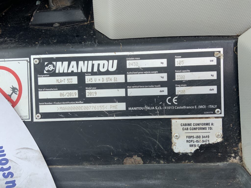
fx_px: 210
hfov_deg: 61.7
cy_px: 94
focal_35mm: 29
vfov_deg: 48.2
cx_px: 126
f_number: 1.8
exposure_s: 1/295
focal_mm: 3
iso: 16
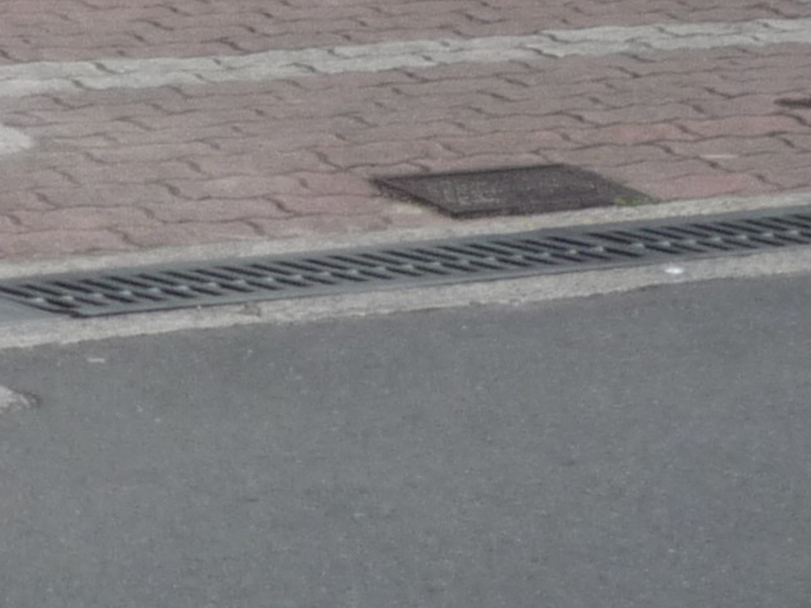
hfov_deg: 6.7
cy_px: -906
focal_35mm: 279
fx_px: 6535
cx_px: -1216
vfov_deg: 5.2
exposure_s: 1/250
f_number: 4.3
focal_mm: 8.3
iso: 100
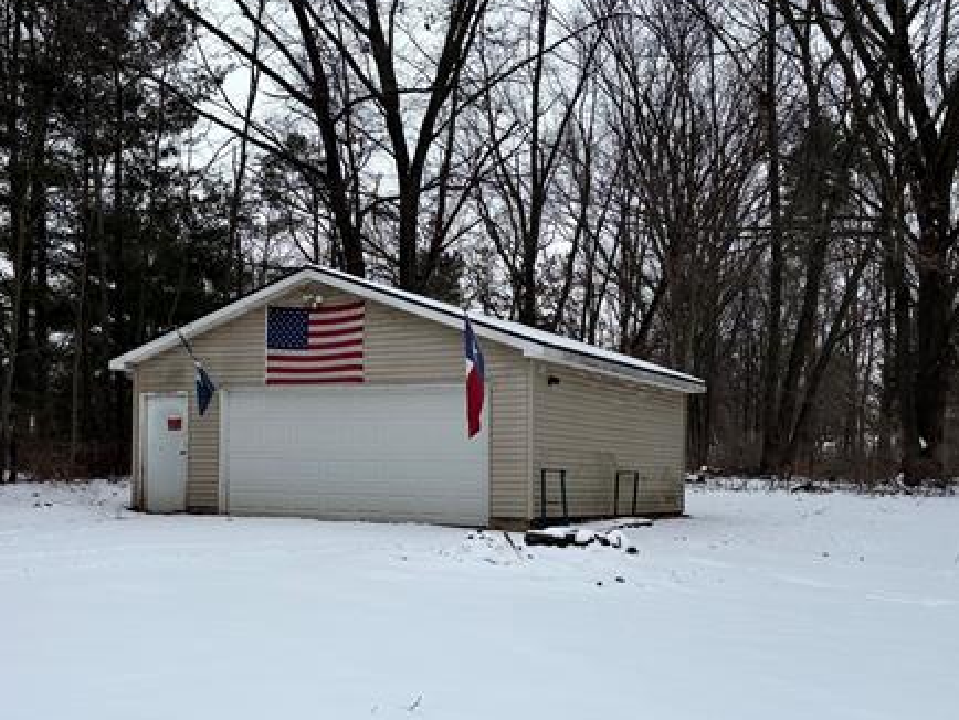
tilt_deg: -0.8
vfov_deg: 31.2
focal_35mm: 46
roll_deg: +0.6
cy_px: 497
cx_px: 407
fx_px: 1275
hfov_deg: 41.1
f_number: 1.6
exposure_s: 1/1522
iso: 50
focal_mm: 5.96
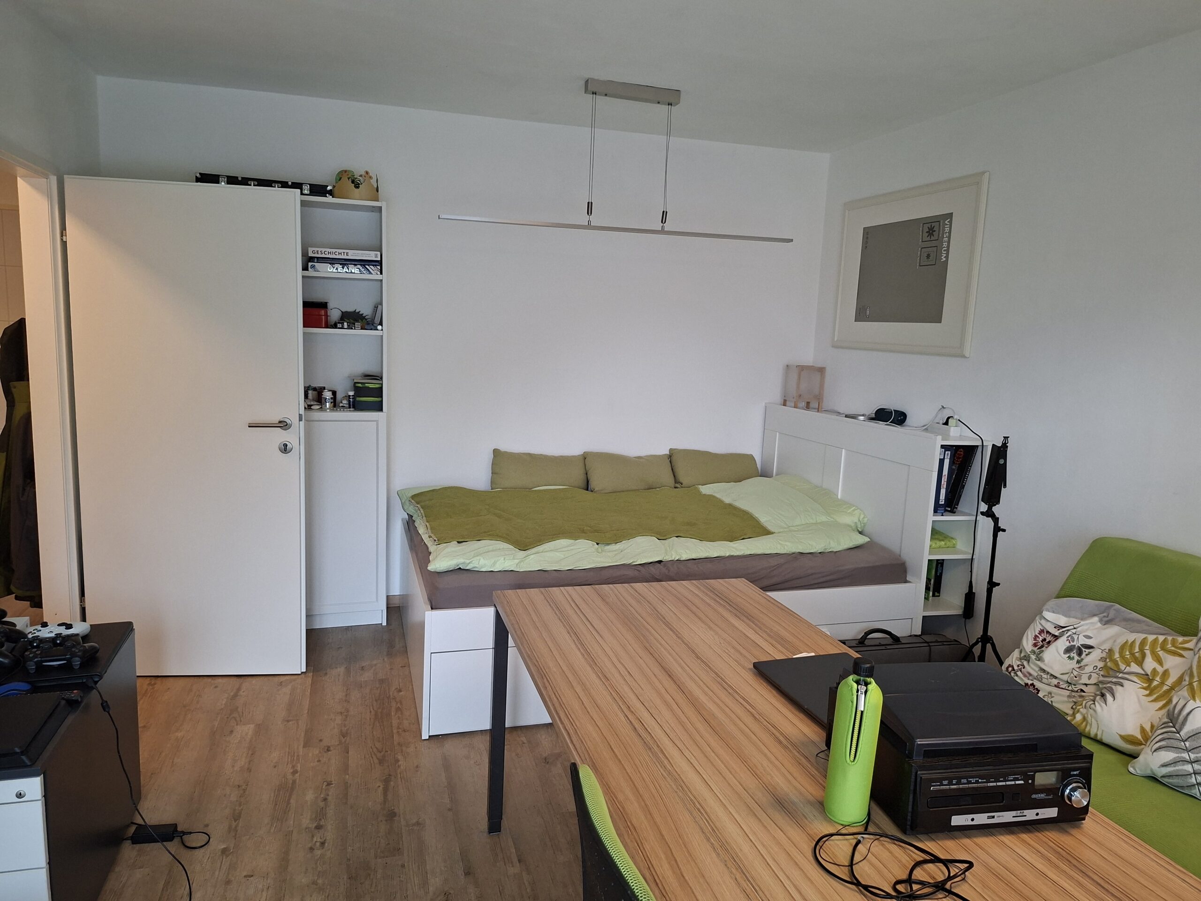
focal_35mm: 23
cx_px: 600
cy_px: 450
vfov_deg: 58.9
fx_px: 798
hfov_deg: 73.9
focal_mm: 5.54
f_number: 1.8
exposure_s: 1/60
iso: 320
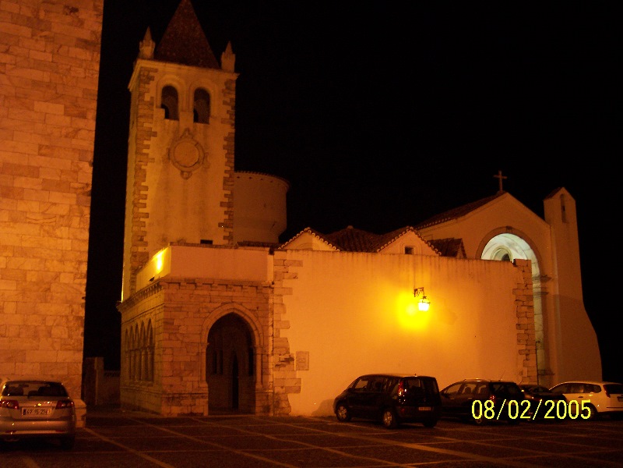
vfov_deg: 37.7
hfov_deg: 49.0
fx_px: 684
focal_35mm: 38
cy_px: 234
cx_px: 312
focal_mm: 8
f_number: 2.8
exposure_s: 1/8
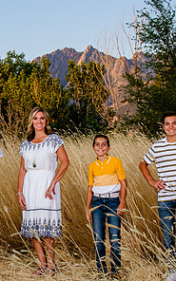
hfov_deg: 13.6
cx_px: 33
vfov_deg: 21.6
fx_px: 737
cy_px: 175
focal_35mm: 96
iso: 800
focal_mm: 35
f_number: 10
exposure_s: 1/250
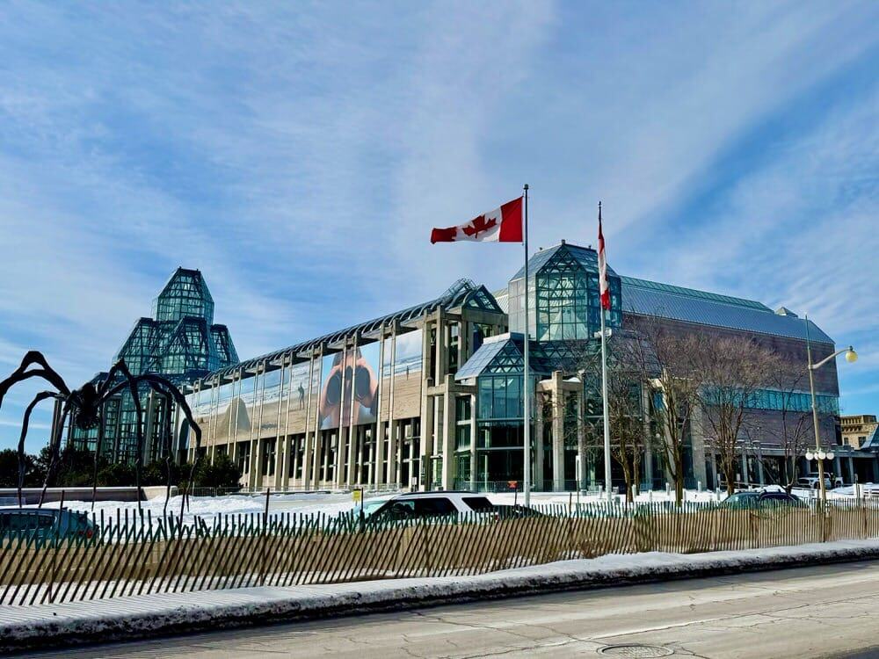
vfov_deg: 56.8
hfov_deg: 71.6
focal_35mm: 24
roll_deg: +1.9
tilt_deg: +11.5
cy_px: 330
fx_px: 609
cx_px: 440
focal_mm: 6.76
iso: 80
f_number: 1.78
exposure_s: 1/12346
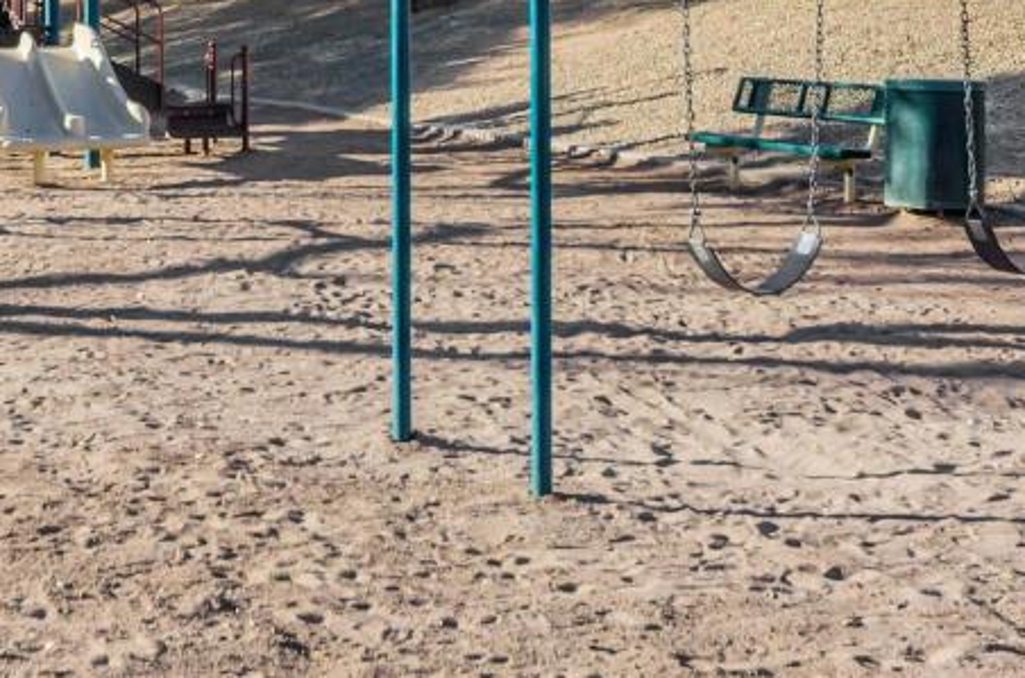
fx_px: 2187
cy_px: -57
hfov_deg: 26.3
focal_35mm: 77
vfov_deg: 17.1
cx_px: 371
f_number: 9
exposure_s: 1/320
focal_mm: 20
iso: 400
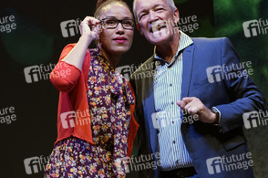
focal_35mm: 149
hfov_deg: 13.8
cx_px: 151
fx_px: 1107
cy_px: 95
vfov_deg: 9.2
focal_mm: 97
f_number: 5.6
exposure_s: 1/125
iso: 2000
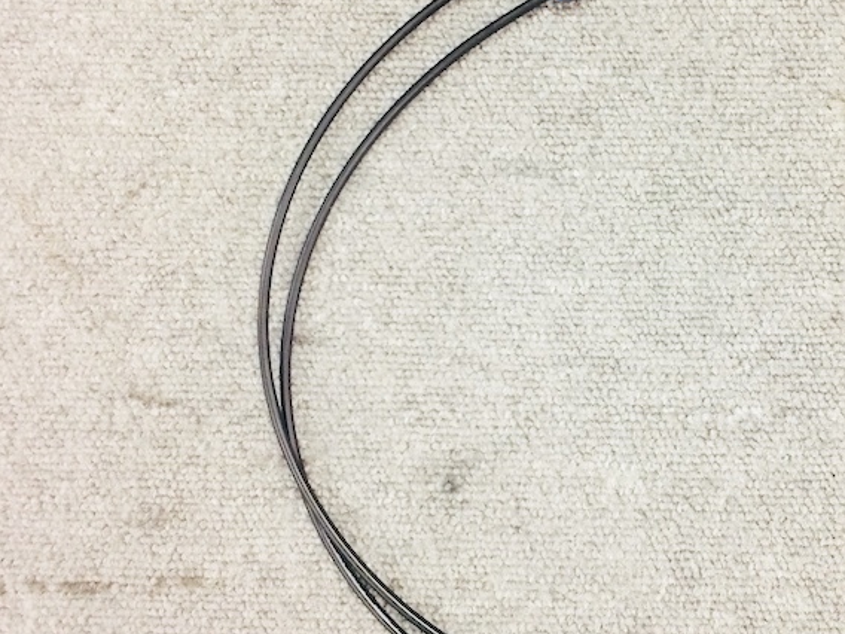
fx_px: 1196
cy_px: 268
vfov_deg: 29.6
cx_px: 607
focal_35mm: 49
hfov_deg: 38.2
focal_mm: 4.15
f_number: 2.2
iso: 100
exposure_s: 1/30
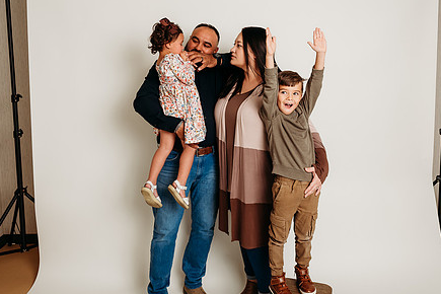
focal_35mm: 32
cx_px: 233
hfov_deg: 58.7
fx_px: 392
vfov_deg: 40.7
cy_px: 102
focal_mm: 24
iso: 100
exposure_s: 1/160
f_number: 4
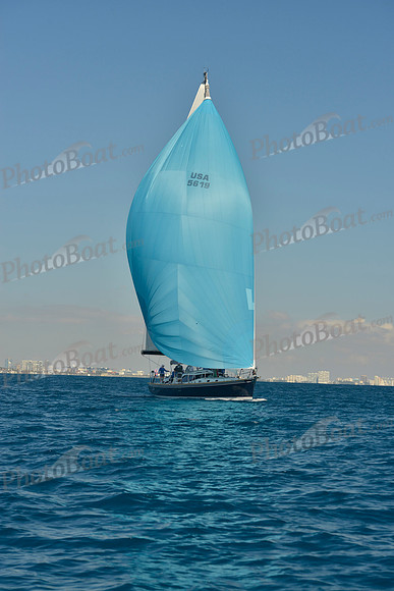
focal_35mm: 86
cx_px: 197
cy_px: 296
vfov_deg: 23.6
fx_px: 1411
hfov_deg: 15.9
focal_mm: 86
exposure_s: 1/500
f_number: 7.1
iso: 200
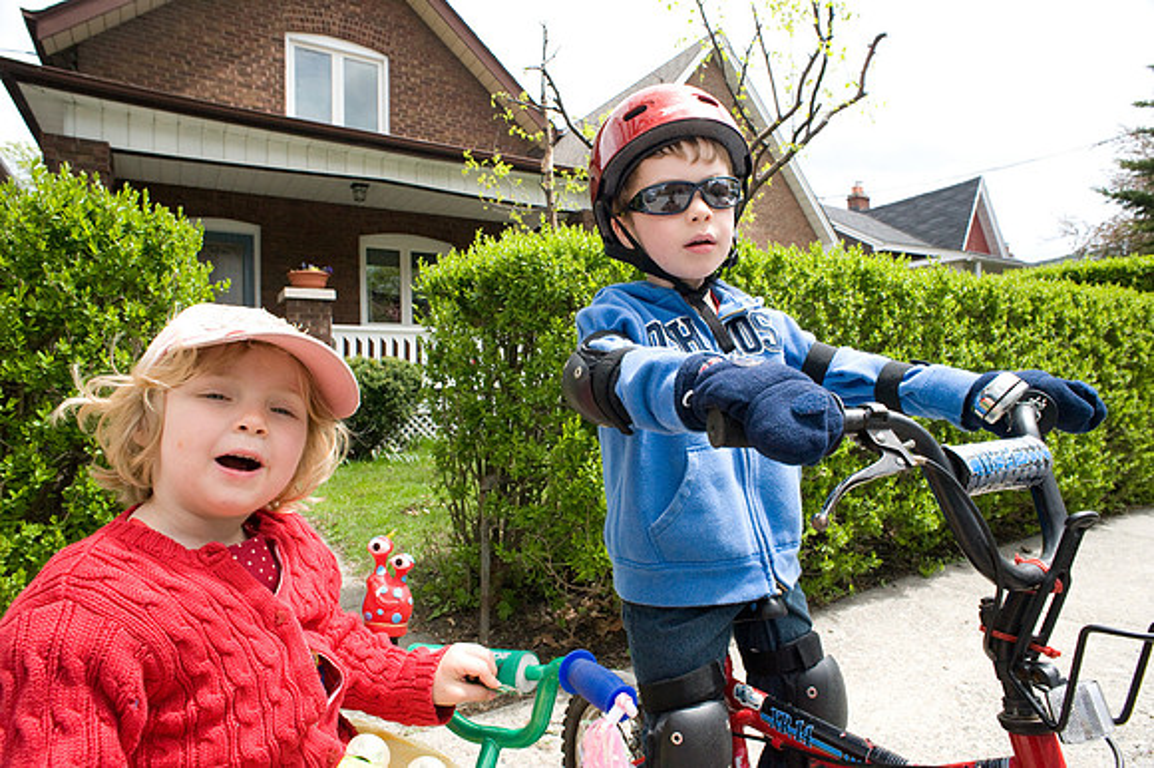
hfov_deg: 84.0
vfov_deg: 61.9
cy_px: 384
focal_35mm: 20
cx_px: 577
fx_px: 641
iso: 2800
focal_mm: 20
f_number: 11
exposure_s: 1/2000
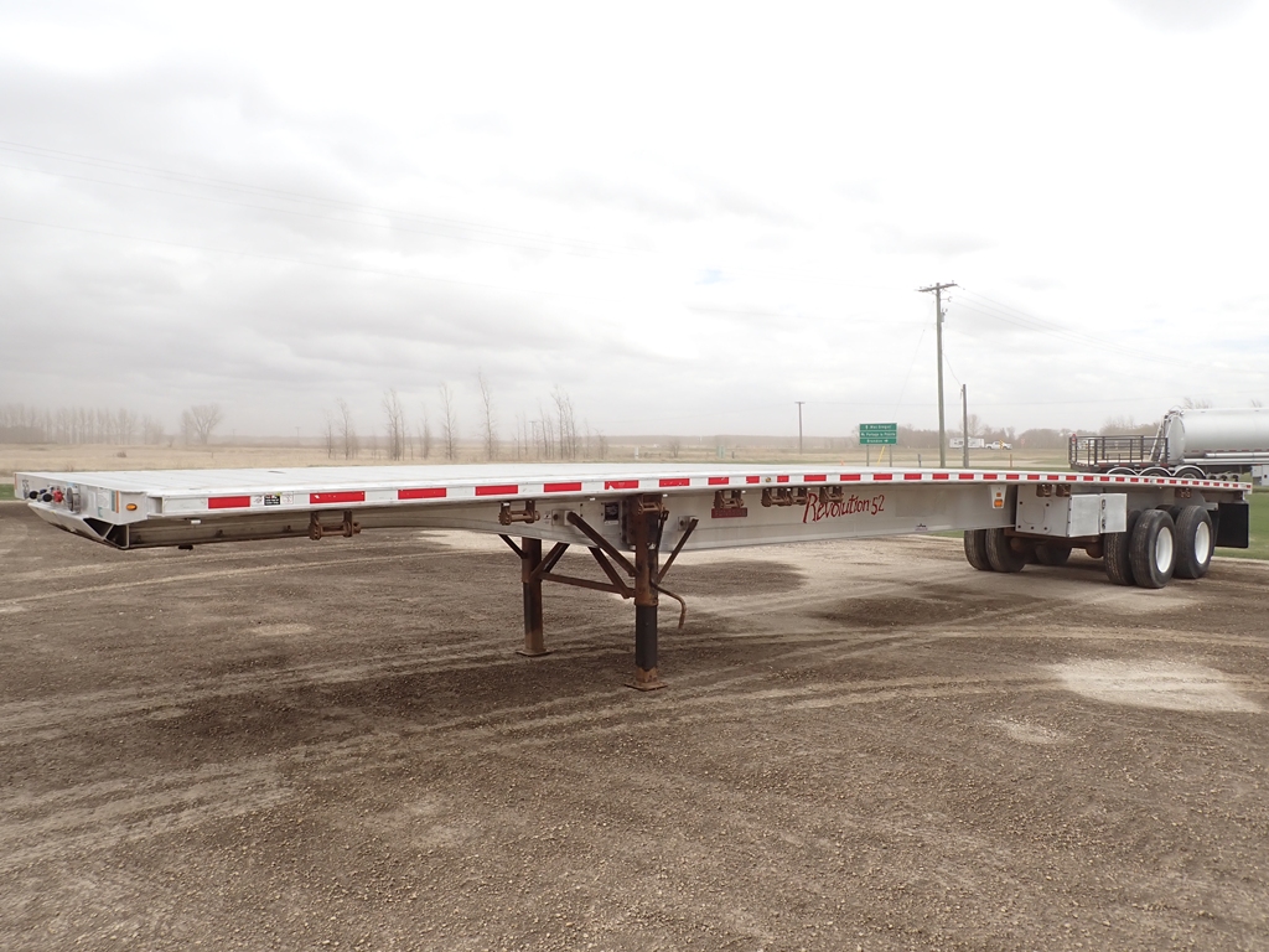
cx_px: 634
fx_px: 916
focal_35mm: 25
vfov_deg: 54.9
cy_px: 476
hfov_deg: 69.4
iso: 100
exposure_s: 1/640
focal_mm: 4.5
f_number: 2.8
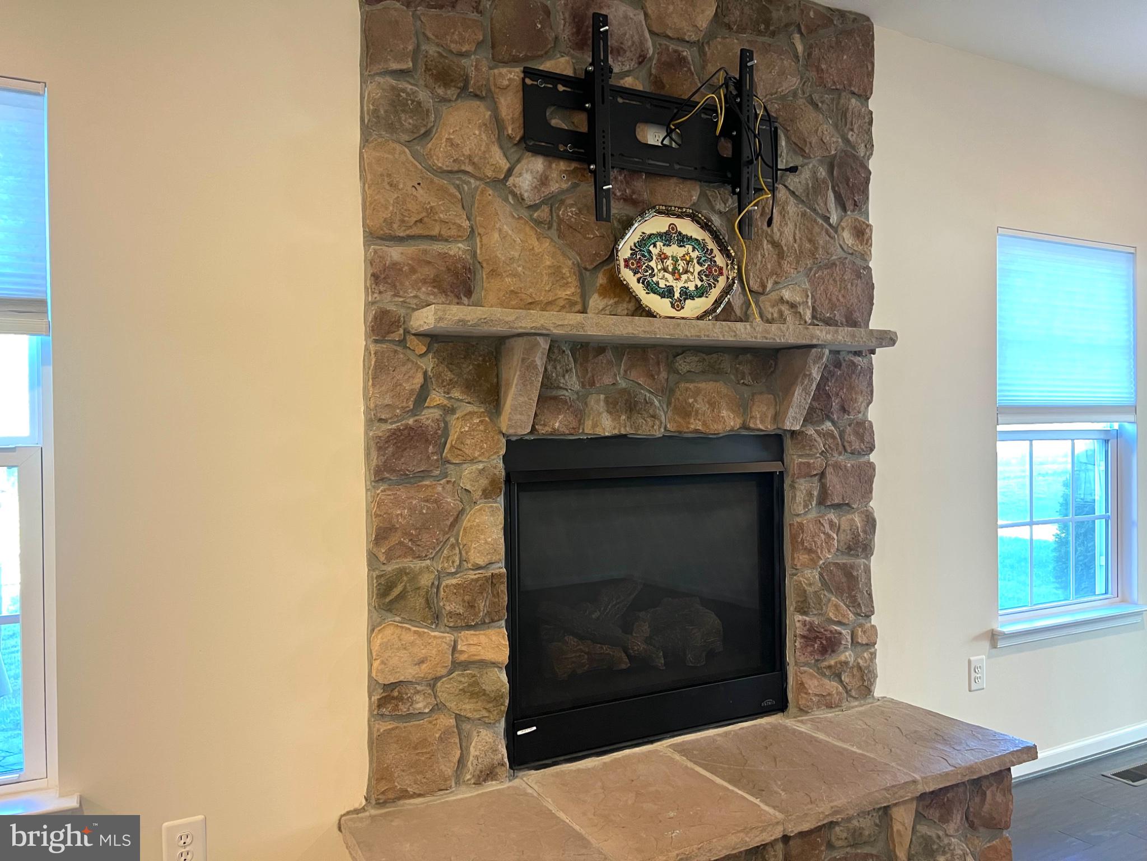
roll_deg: +0.4
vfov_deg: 53.1
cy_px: 430
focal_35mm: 26
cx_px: 574
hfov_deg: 67.3
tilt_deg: -0.6
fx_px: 862
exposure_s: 1/60
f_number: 1.5
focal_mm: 5.7
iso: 250
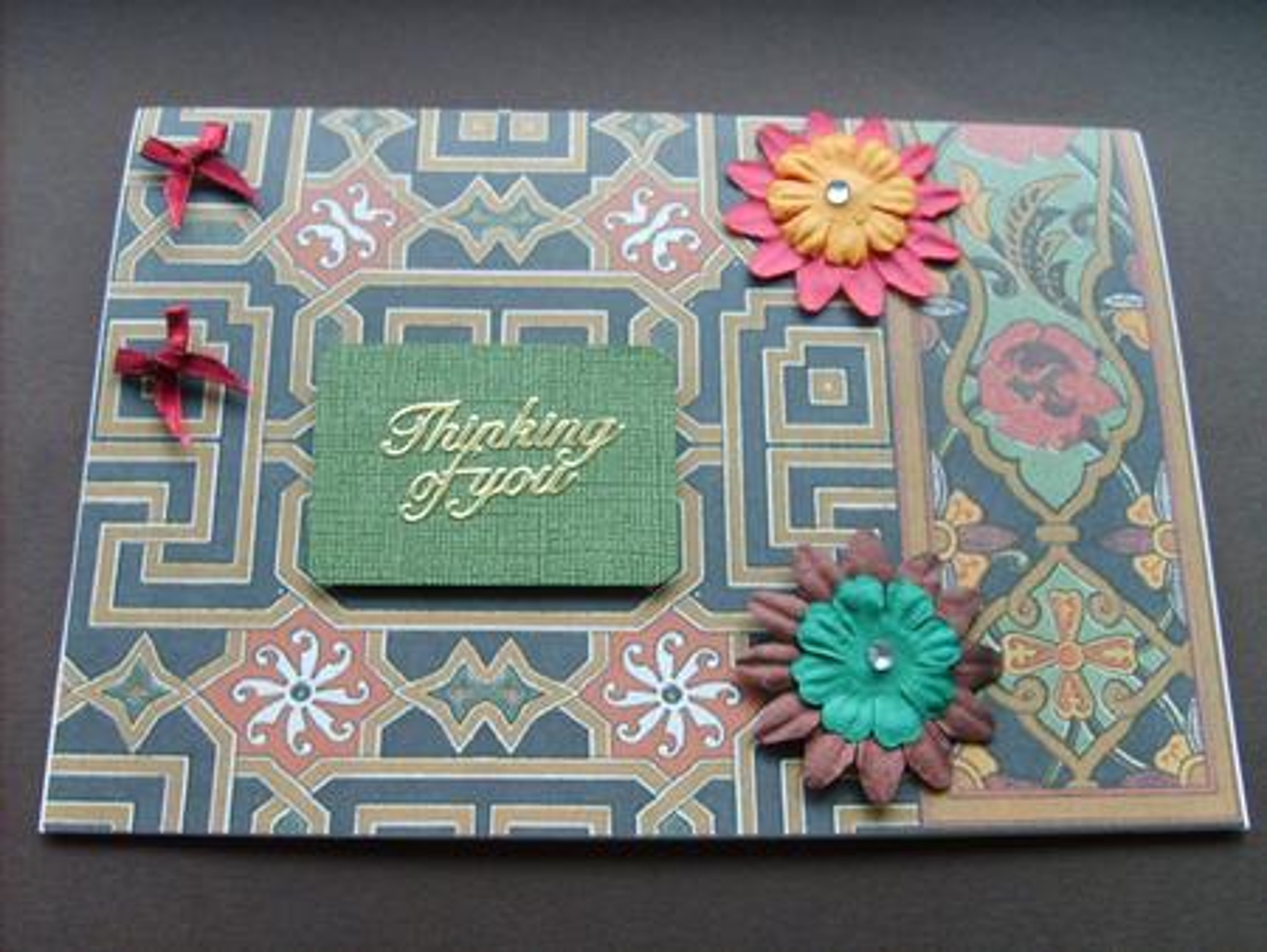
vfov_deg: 40.7
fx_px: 1282
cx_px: 634
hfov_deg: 52.6
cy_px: 476
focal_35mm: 35
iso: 80
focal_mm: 5.8
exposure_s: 1/30
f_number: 2.8
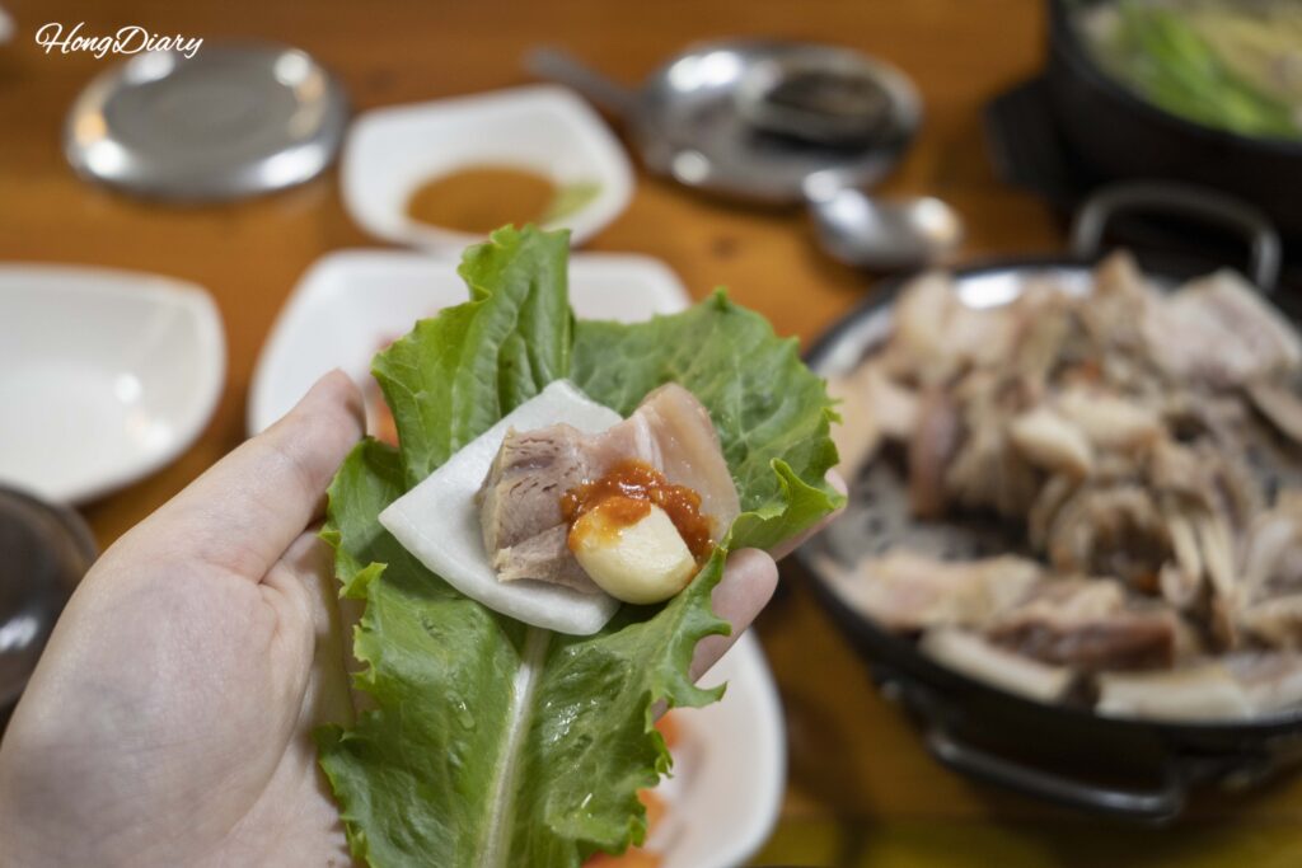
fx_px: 2170
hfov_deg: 33.4
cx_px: 651
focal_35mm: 60
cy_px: 434
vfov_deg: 22.6
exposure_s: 1/60
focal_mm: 60
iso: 1250
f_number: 5.6
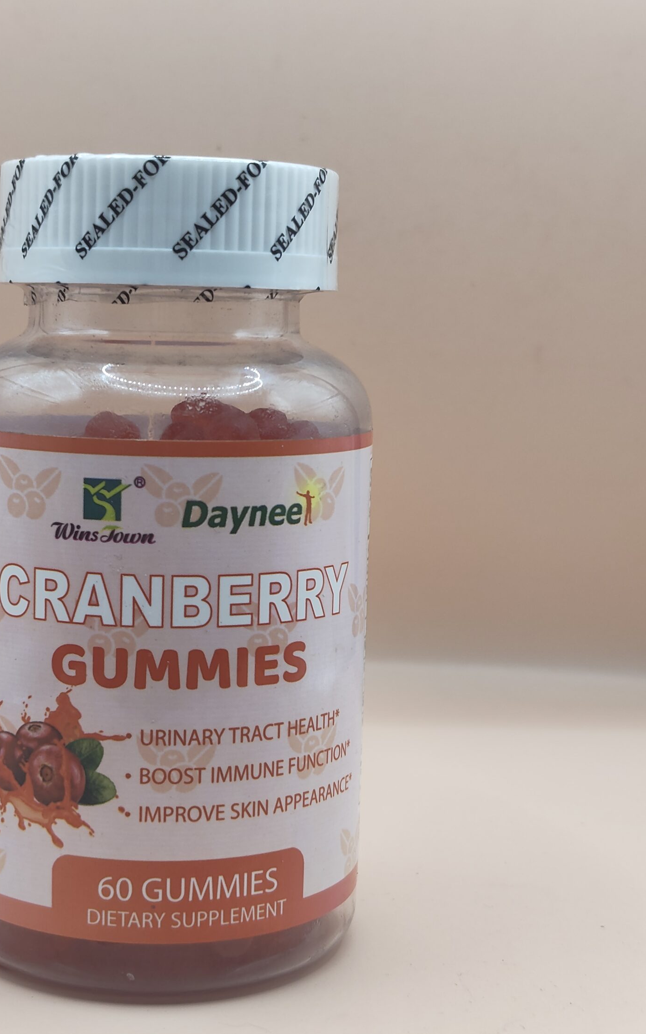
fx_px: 1718
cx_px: 217
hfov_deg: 21.2
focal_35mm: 61
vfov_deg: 33.5
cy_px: 535
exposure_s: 1/100
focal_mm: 5.56
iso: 171
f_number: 1.88
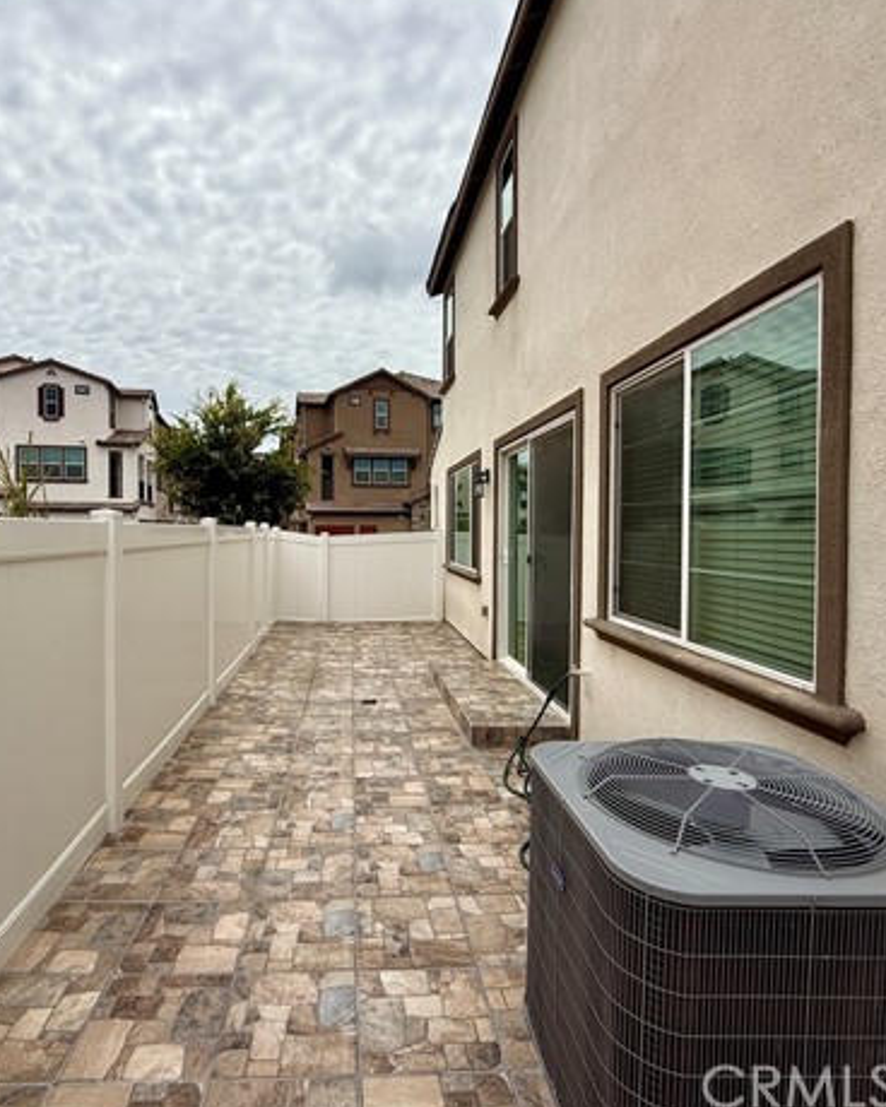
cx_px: 373
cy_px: 544
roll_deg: -0.4
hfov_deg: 70.4
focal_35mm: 19
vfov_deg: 83.3
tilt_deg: -0.8
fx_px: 623
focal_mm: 2.22
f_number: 2.2
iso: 50
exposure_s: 1/3460
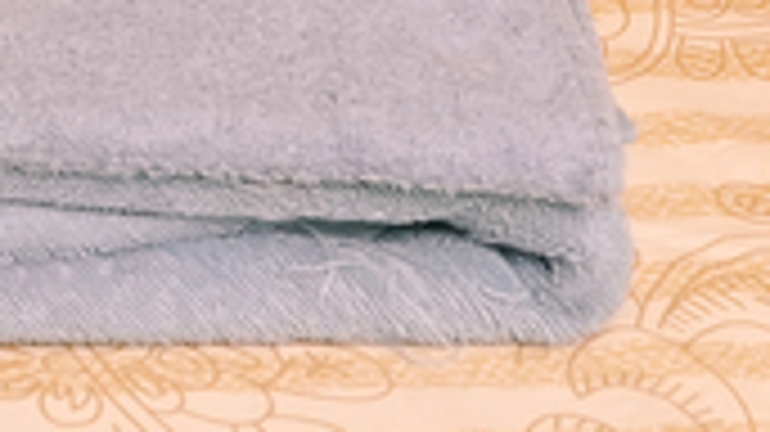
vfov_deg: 6.1
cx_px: -198
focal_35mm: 188
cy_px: -763
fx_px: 3837
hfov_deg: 11.2
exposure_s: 1/50
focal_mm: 20
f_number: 4.5
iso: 800
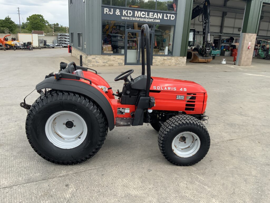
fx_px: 226
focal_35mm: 29
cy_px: 102
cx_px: 135
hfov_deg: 61.7
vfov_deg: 48.2
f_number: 1.8
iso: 16
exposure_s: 1/375
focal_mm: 3
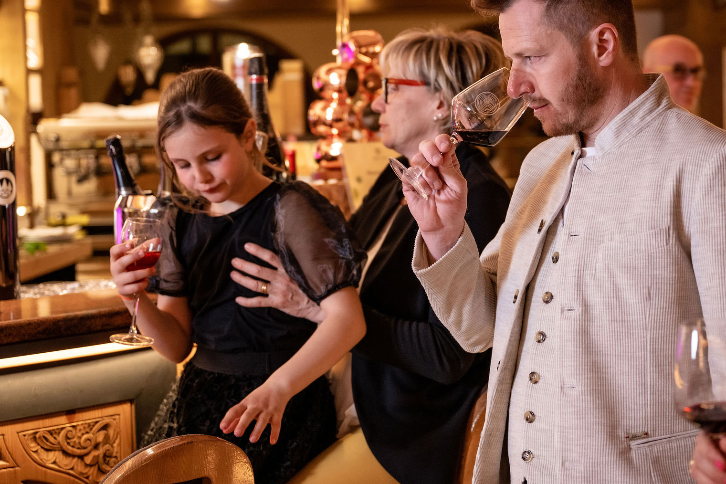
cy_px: 202
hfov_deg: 28.7
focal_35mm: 70
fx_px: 1412
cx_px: 452
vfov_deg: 19.4
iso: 1250
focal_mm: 52
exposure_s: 1/80
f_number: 2.8
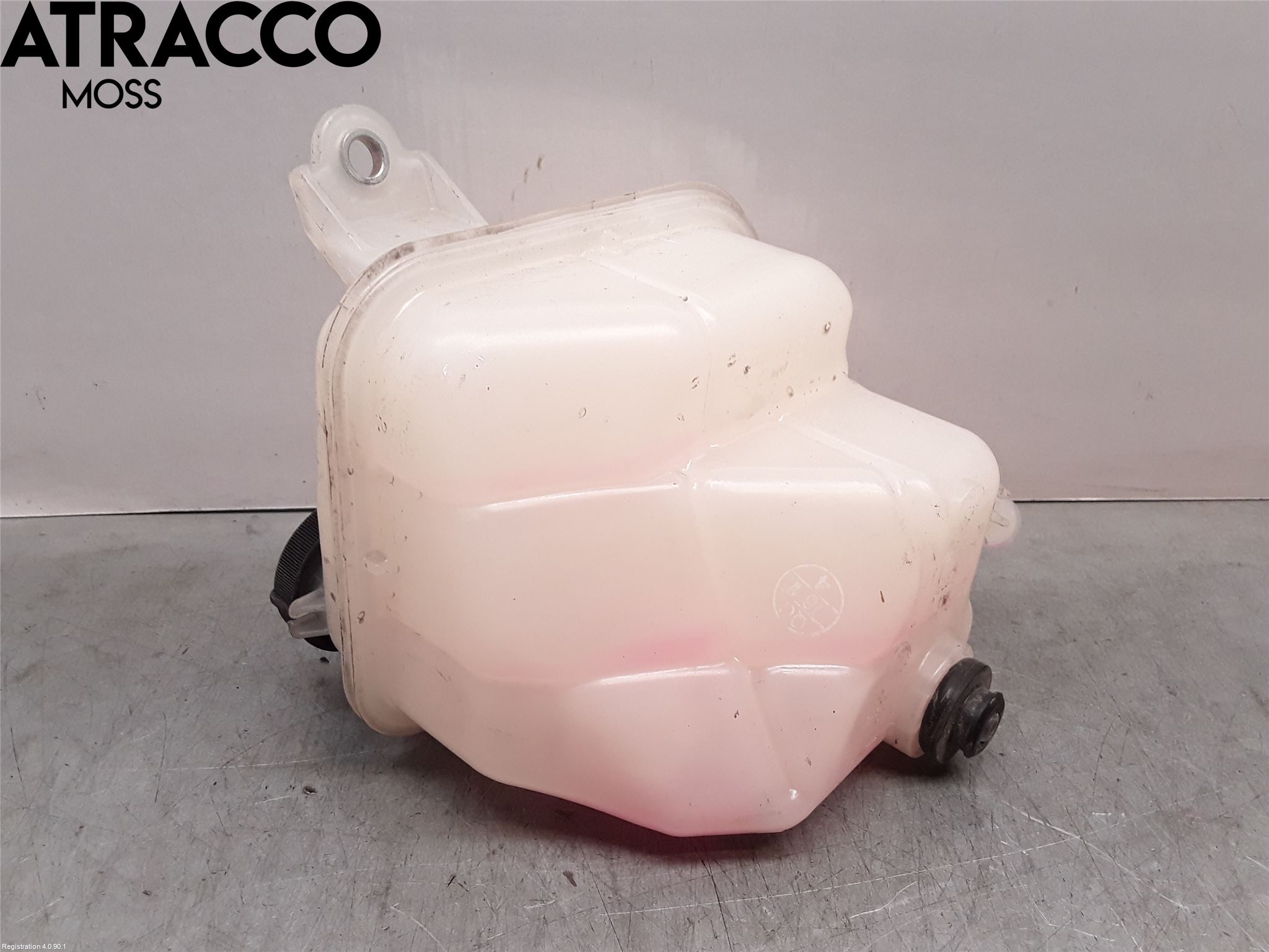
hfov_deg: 63.4
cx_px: 634
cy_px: 476
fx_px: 1026
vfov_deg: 49.7
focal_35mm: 28
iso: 50
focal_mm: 2.91
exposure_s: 1/100
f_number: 1.9
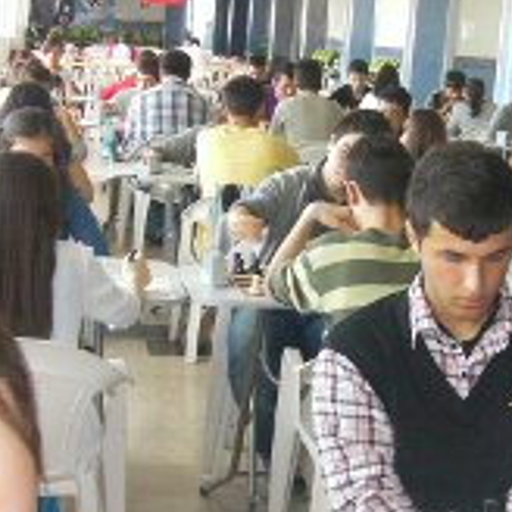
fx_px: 1372
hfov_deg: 21.0
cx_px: 375
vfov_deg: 21.1
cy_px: 293
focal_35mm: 82
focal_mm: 6.8
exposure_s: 1/30
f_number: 3.5
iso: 358
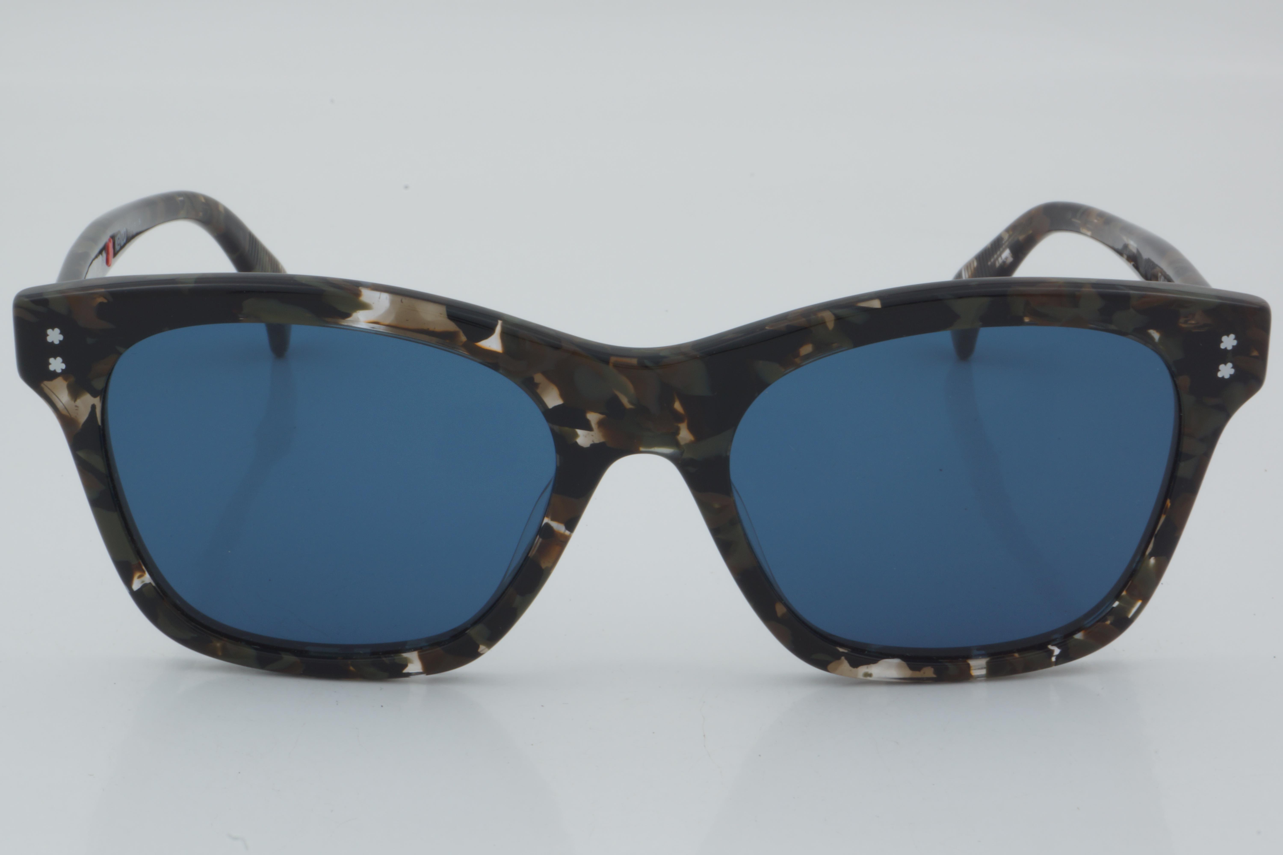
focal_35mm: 82
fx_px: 2940
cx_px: 642
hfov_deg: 24.6
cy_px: 428
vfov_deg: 16.6
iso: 100
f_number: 32
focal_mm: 55
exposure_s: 1/3
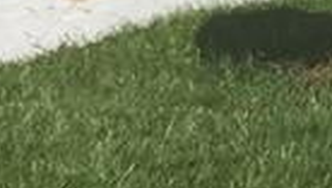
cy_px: -492
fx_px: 2062
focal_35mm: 234
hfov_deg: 8.3
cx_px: 847
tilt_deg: -5.4
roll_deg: -0.9
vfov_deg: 4.8
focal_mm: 4.15
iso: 32
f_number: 2.2
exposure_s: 1/2475
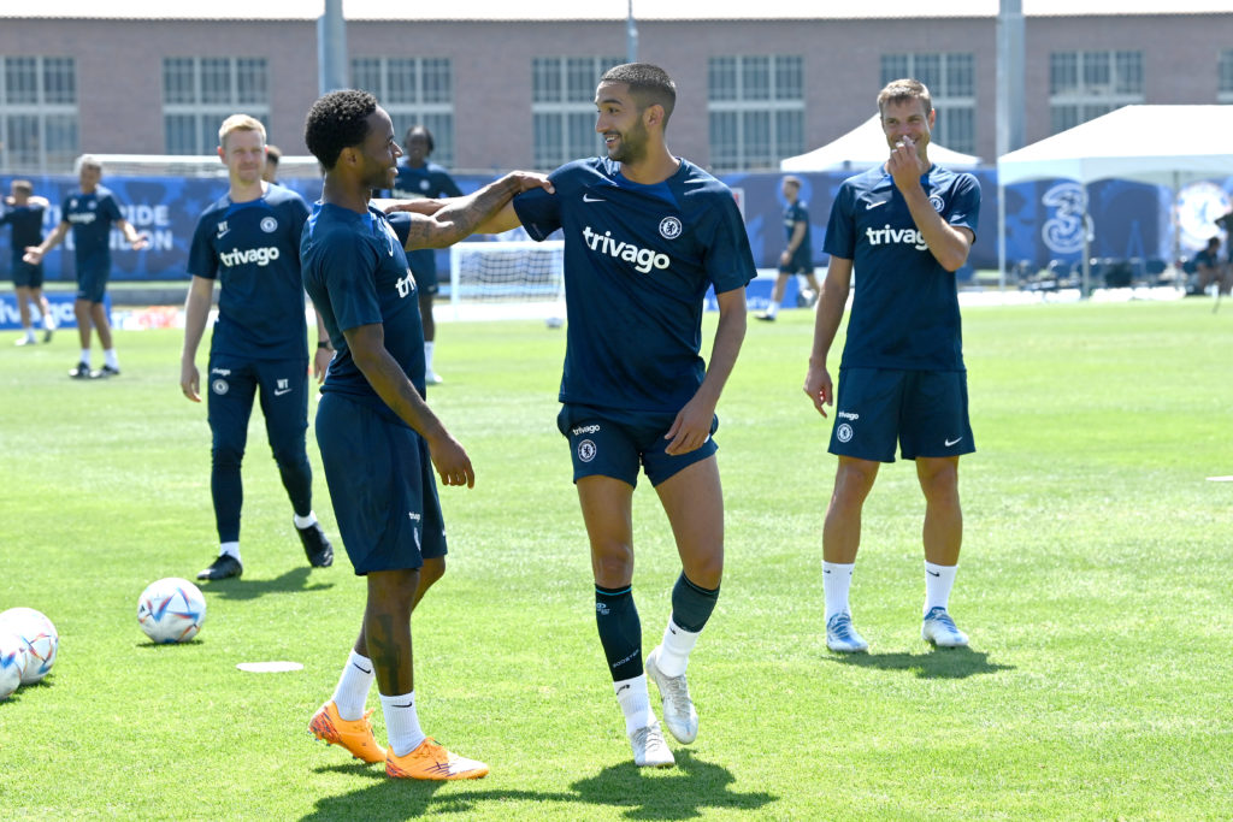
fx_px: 4179
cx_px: 616
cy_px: 411
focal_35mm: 122
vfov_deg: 11.2
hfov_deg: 16.8
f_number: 6.3
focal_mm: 122
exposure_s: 1/1000
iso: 400
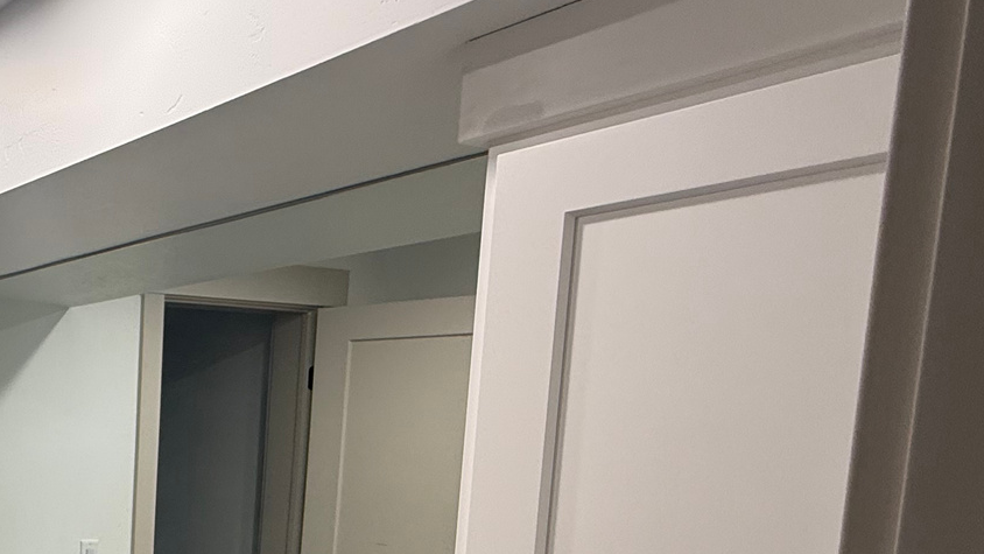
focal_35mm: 37
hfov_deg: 40.9
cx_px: -145
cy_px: 527
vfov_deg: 30.2
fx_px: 966
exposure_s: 1/120
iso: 160
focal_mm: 2.22
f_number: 2.2
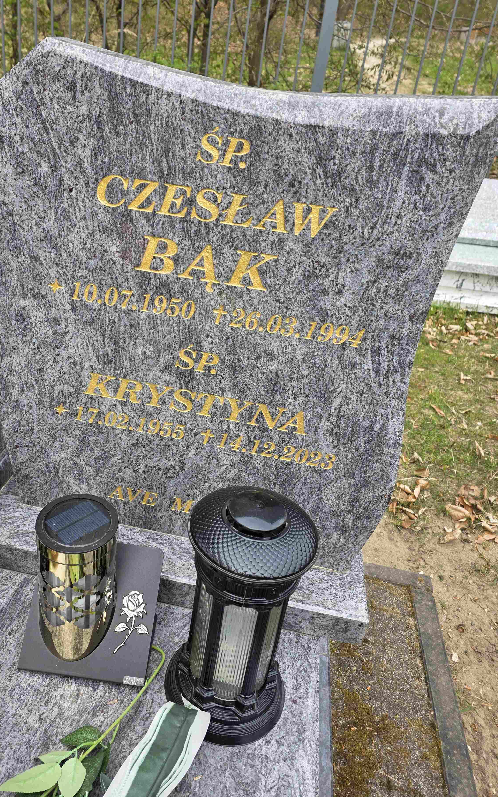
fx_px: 586
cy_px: 357
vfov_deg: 68.2
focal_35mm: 27
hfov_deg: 45.8
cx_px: 198
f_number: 1.7
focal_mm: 6.3
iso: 40
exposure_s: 1/359
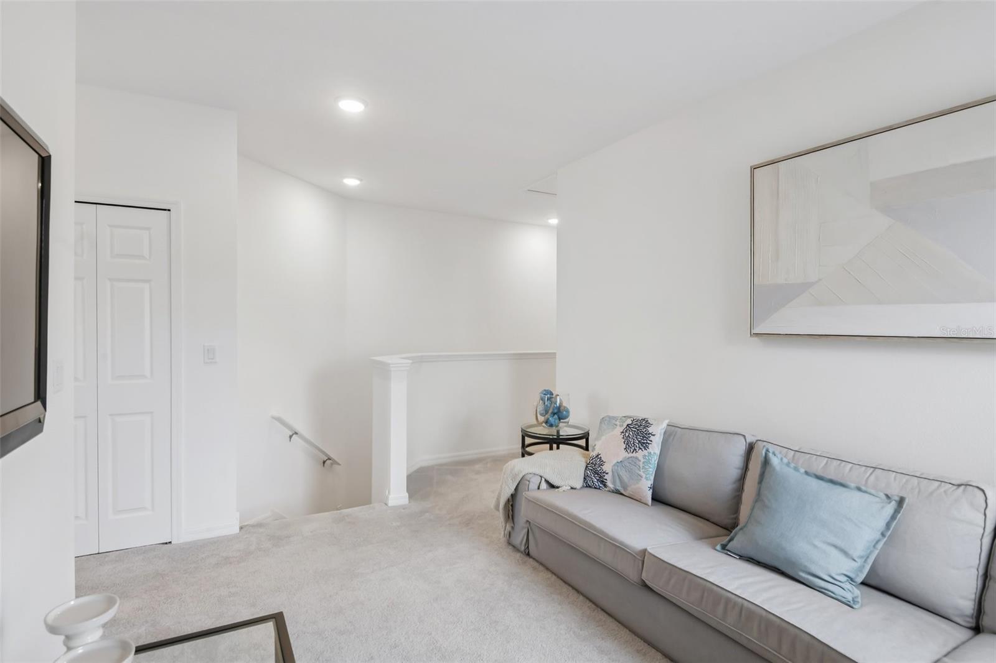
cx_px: 498
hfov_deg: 93.3
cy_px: 332
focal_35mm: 17
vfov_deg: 70.4
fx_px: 470
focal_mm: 17
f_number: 8
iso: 400
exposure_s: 1/25
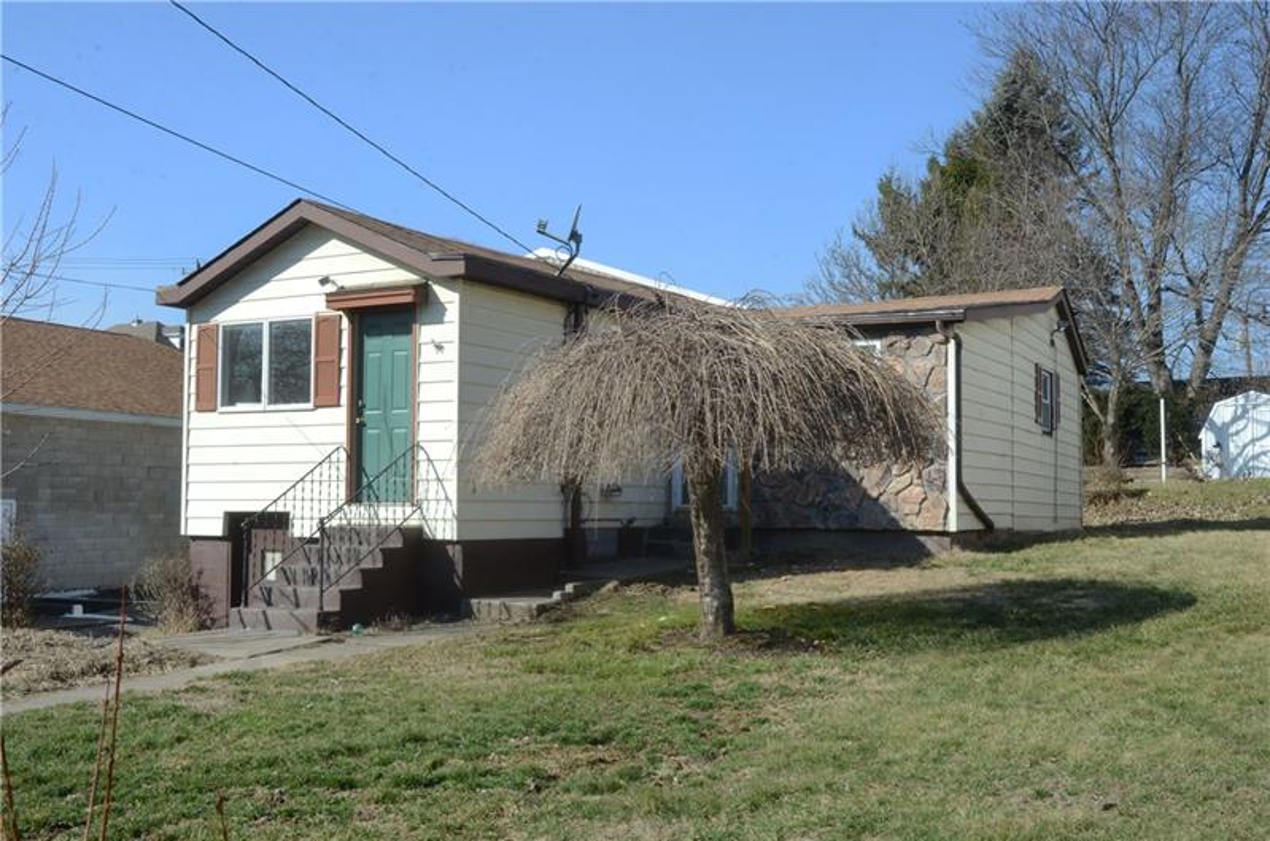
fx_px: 1426
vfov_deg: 32.9
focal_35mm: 40
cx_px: 635
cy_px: 420
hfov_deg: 48.0
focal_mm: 27
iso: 800
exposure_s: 1/200
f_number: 20
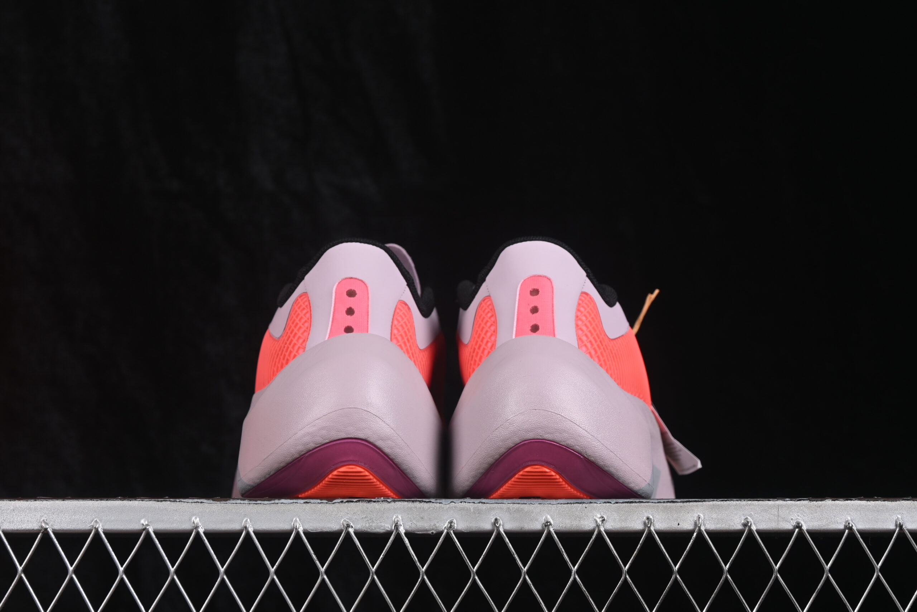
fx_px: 1910
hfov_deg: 27.0
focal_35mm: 75
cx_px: 458
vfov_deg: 18.2
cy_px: 306
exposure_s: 1/80
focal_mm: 50
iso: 160
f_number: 7.1
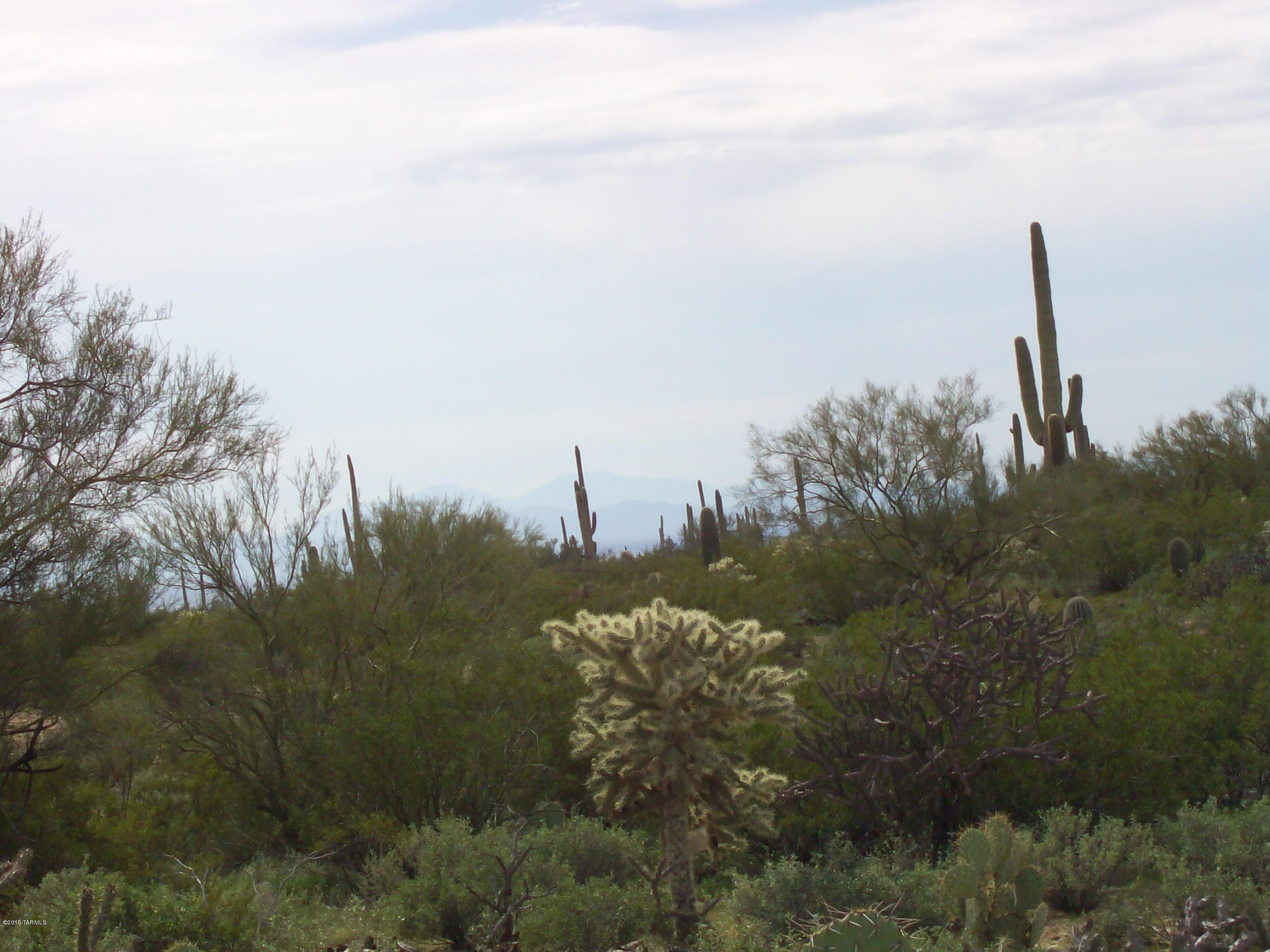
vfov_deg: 13.7
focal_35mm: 108
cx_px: 635
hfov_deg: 18.2
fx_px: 3962
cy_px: 476
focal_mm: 18
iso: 80
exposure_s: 1/276
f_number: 8.5
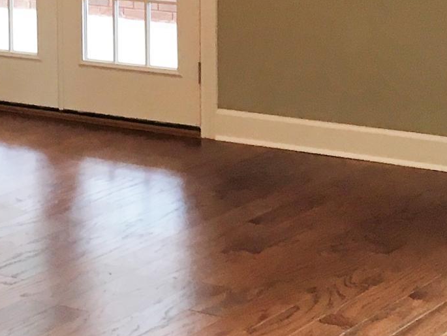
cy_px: -52
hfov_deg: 15.4
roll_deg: -0.2
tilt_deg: -5.9
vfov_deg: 11.5
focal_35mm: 127
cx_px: 94
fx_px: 1640
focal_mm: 4.15
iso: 64
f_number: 2.2
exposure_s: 1/30
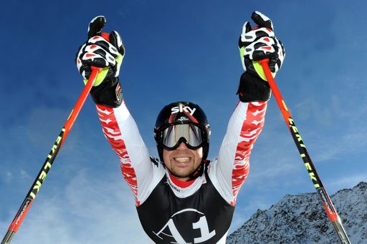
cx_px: 184
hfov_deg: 54.4
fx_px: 357
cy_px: 122
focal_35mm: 35
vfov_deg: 37.8
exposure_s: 1/200
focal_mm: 35
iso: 320
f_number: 16
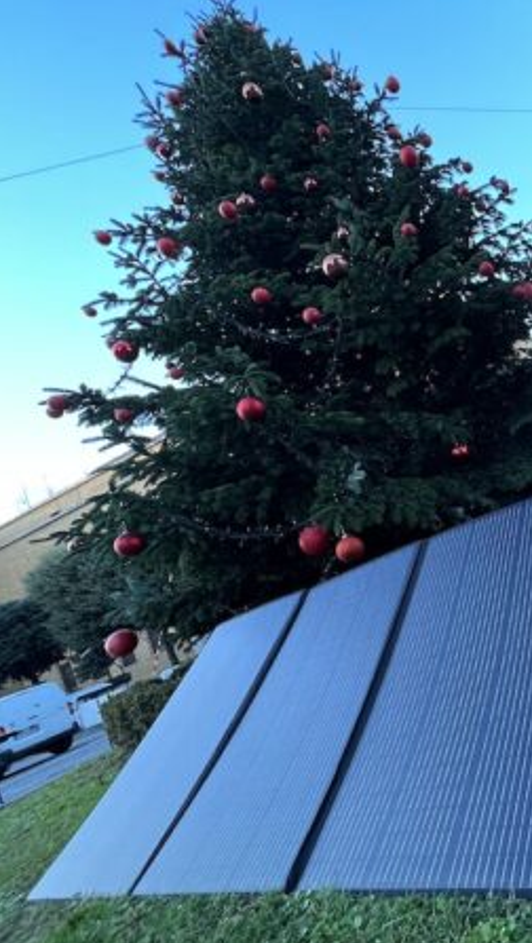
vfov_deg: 89.5
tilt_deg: +4.4
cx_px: 562
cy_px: 473
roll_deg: +23.2
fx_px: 476
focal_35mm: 19
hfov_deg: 46.2
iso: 250
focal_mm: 1.57
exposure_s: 1/91
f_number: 1.8
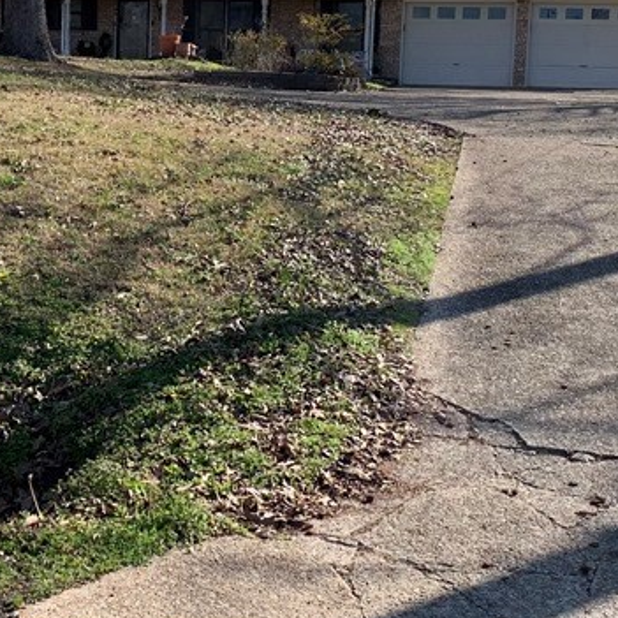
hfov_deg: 25.5
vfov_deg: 25.7
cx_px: 174
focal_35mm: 67
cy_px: 245
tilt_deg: -5.3
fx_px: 1353
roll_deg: -1.6
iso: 25
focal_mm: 4.25
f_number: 1.8
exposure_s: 1/1088
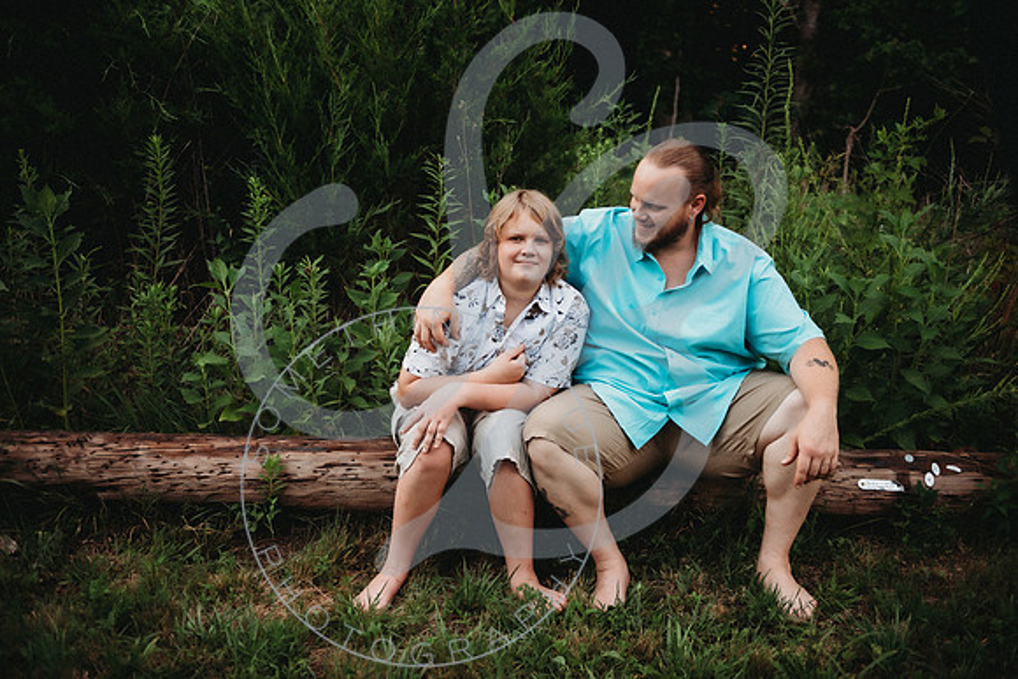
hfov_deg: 53.1
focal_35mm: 36
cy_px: 340
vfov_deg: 36.9
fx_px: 1018
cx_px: 509
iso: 160
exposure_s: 1/400
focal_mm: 36
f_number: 2.8
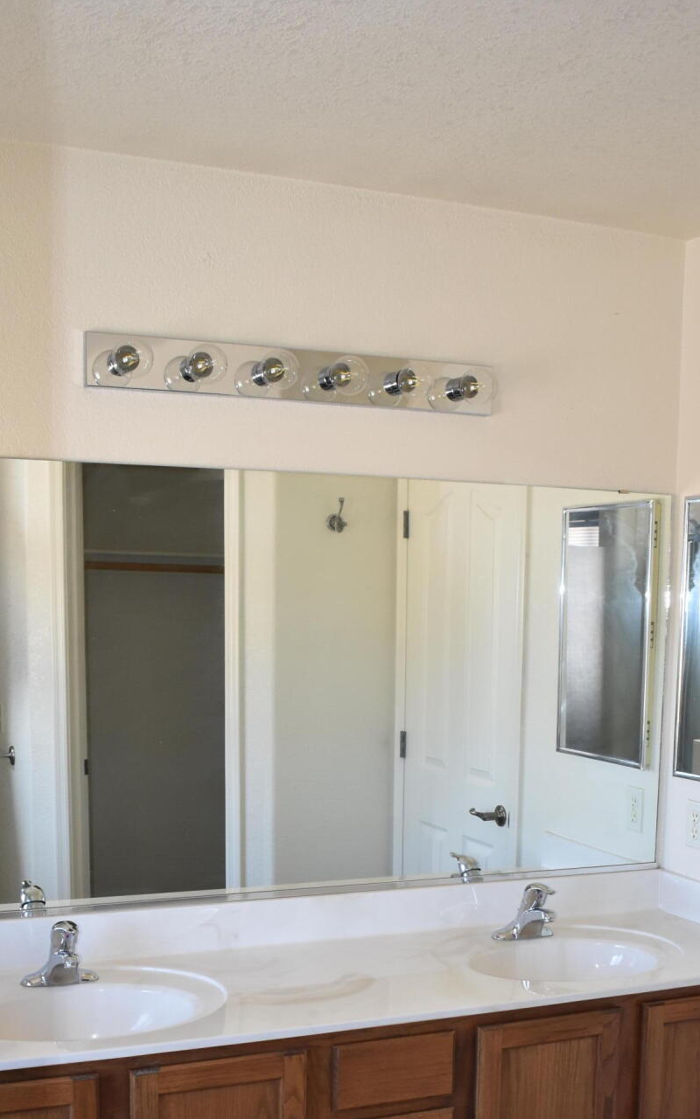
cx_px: 346
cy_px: 793
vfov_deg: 45.1
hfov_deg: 29.9
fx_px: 1313
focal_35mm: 43
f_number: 4.5
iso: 800
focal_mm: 18
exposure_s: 1/200
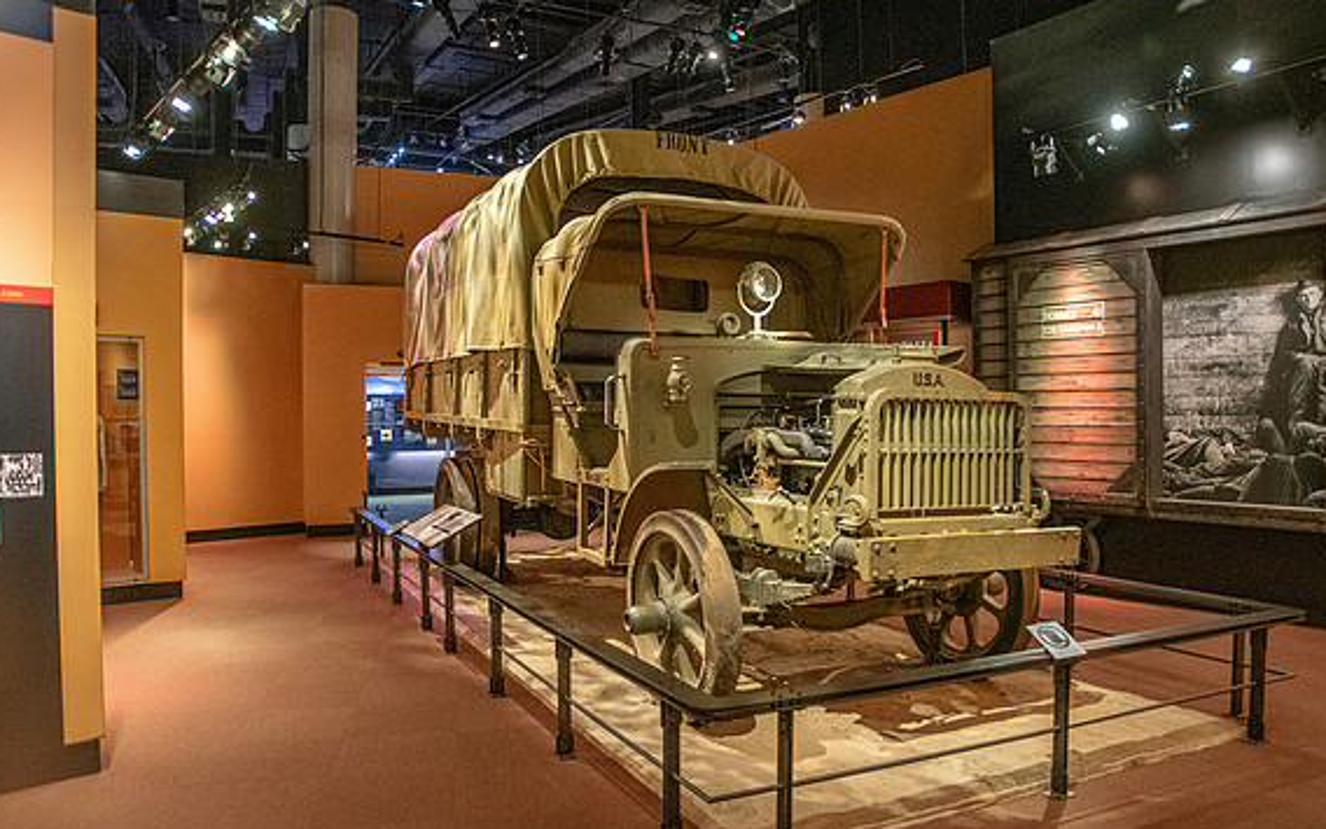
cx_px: 663
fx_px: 940
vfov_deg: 47.6
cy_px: 433
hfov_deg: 70.4
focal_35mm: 26
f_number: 2.8
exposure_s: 1/100
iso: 5600
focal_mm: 16
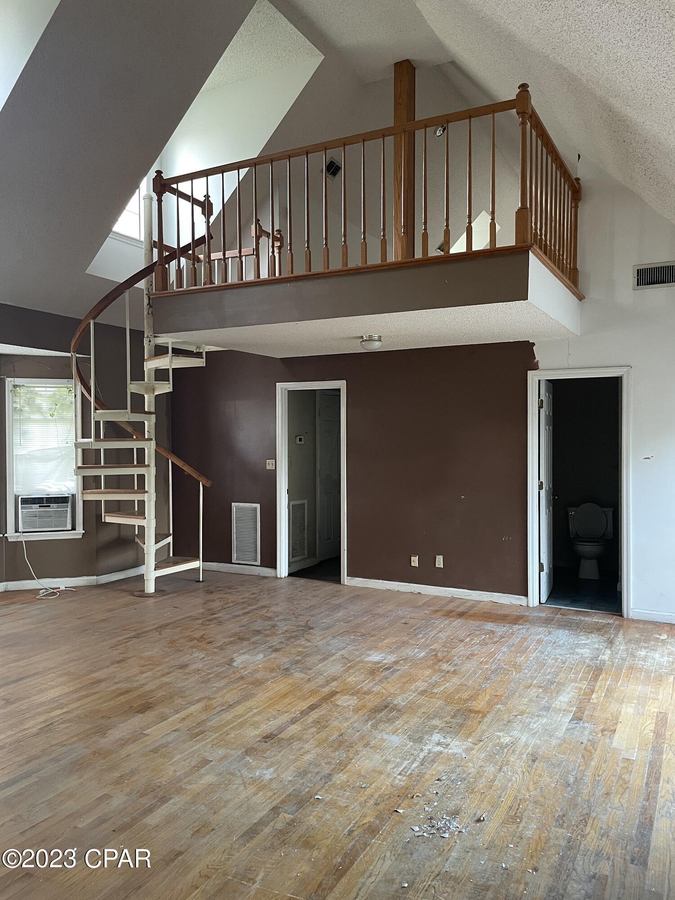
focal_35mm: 26
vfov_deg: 67.3
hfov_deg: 53.1
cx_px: 338
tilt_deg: -0.1
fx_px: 676
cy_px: 450
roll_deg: +0.5
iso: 250
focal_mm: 4.2
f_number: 1.6
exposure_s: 1/60
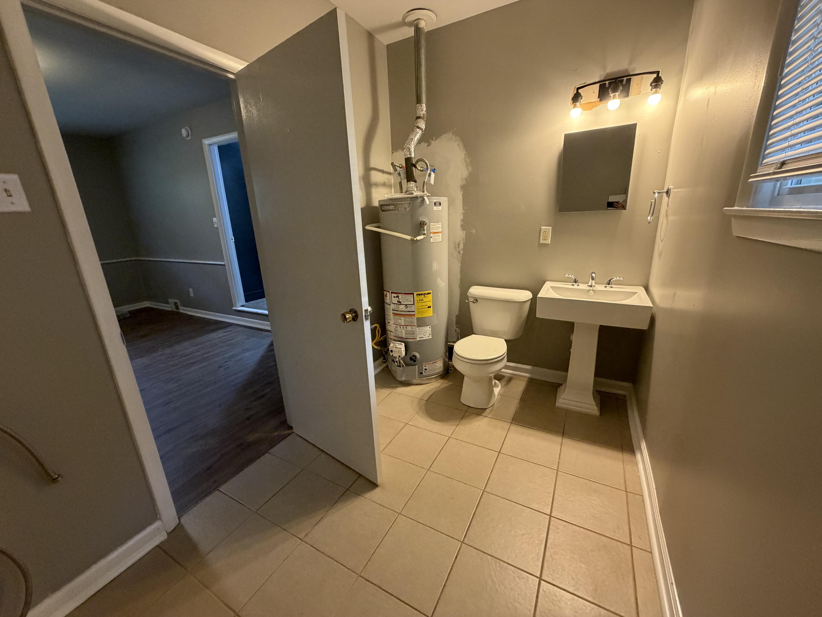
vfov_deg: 85.7
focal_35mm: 14
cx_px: 411
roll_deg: +3.5
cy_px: 308
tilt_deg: -15.9
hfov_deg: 102.1
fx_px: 332
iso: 400
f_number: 2.2
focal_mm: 2.22
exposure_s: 1/60
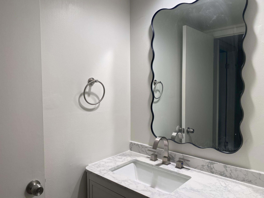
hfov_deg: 67.3
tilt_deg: -4.8
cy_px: 99
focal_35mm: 26
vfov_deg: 53.1
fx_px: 198
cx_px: 132
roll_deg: +0.0
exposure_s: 1/120
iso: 64
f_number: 1.8
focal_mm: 4.25
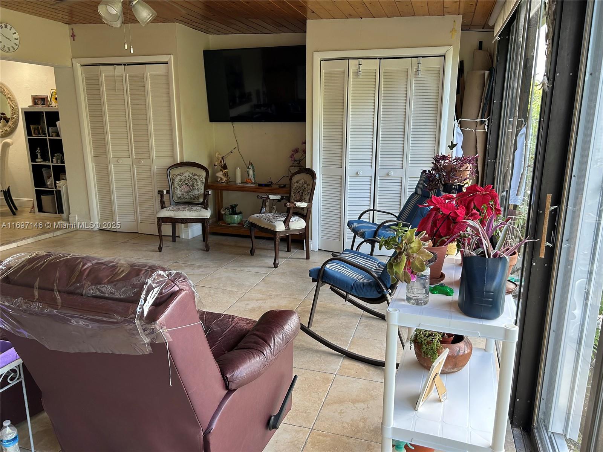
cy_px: 226
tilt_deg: -12.9
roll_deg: -0.4
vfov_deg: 53.1
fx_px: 453
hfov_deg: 67.3
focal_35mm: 26
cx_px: 302
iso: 100
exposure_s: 1/121
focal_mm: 5.7
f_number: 1.5
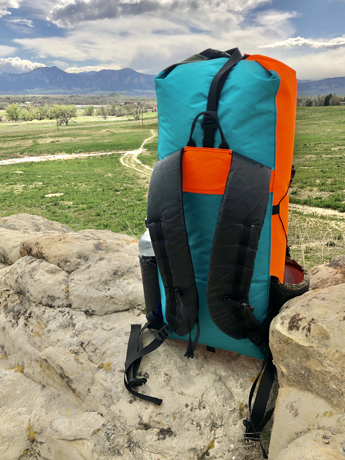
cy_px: 230
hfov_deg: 49.7
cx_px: 172
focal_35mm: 28
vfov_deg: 63.4
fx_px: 372
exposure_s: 1/1621
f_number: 1.8
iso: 20
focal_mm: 4
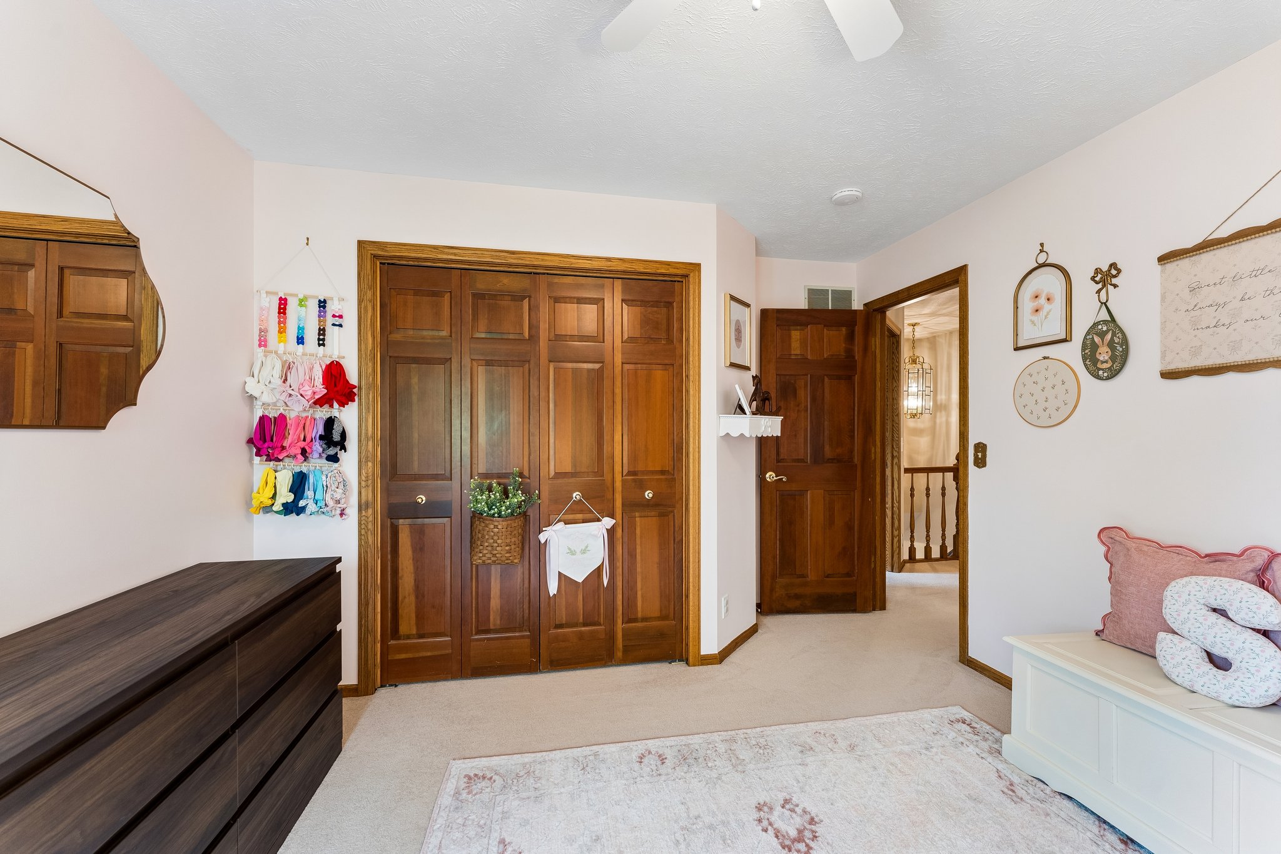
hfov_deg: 104.3
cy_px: 427
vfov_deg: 81.2
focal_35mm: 14
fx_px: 498
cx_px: 640
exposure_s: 1/4
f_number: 6.3
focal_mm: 14
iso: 500
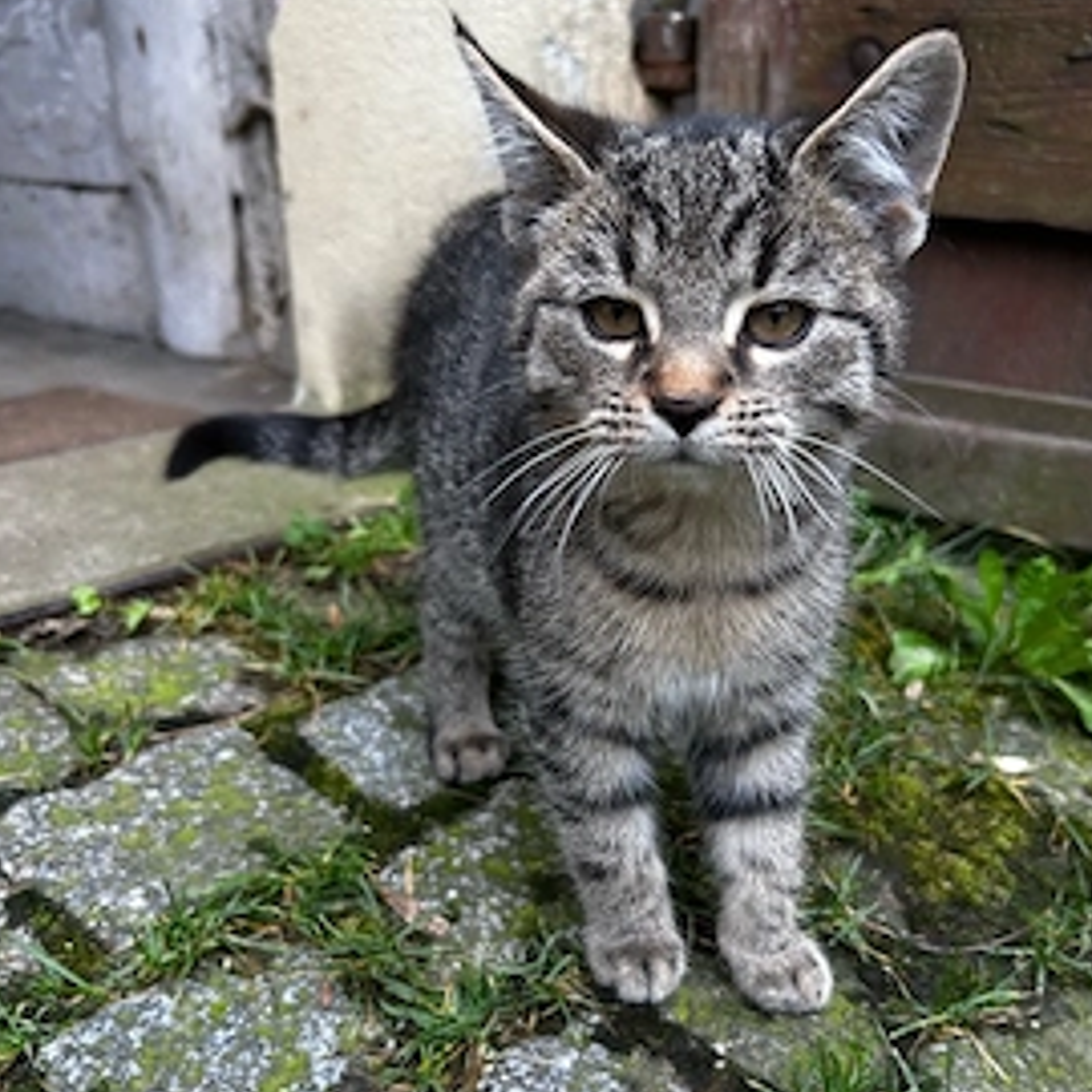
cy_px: 655
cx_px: 582
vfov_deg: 48.2
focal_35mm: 34
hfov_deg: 48.4
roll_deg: +0.1
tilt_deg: -22.8
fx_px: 1213
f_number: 1.5
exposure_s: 1/266
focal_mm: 5.7
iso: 40
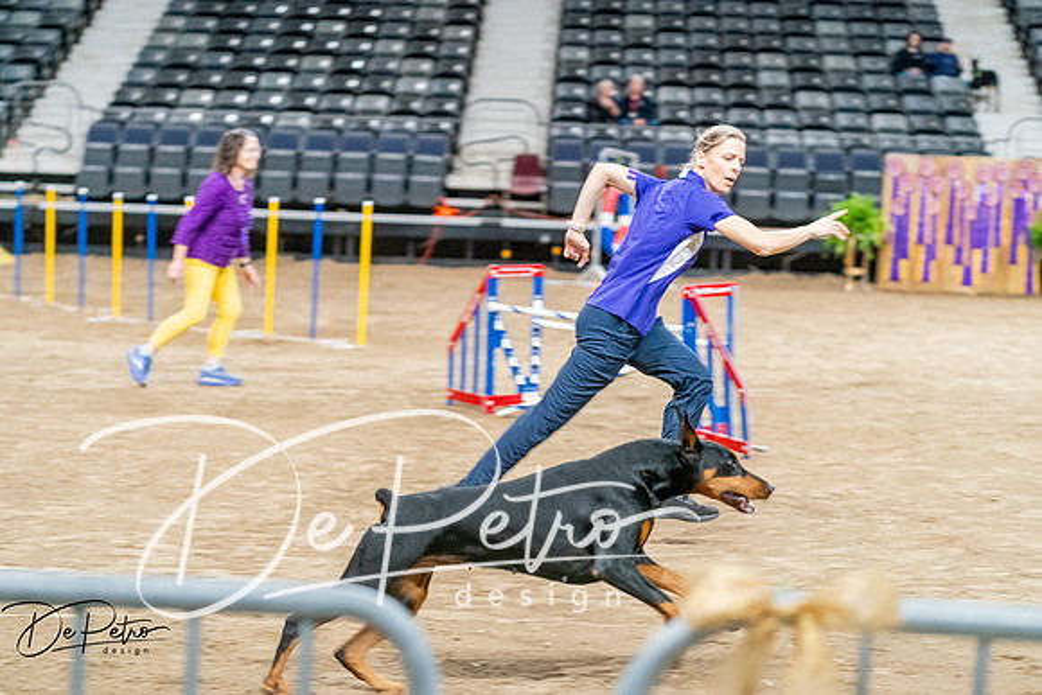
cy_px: 348
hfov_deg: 26.3
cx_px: 521
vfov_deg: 17.7
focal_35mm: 77
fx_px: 2229
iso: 8000
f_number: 2.8
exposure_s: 1/250
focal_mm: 77
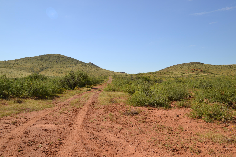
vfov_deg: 38.4
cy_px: 78
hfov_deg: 55.1
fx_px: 226
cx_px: 118
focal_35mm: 34
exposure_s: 1/250
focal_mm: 23
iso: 100
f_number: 8
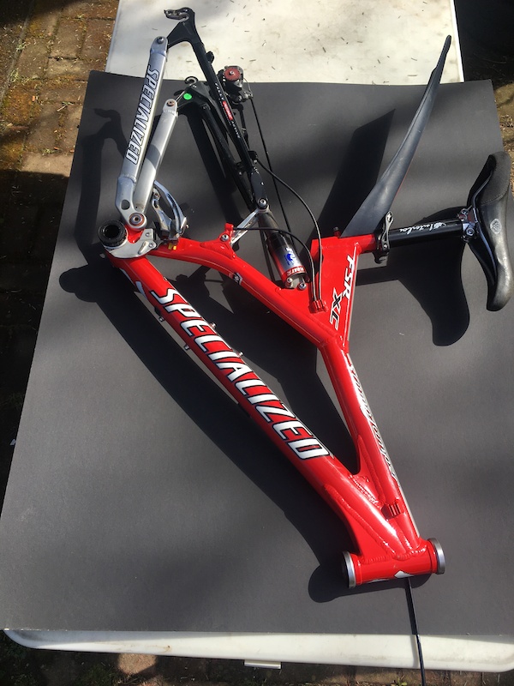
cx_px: 257
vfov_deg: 61.7
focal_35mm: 29
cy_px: 343
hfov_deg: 48.2
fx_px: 574
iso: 25
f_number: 2.2
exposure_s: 1/620
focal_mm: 4.15
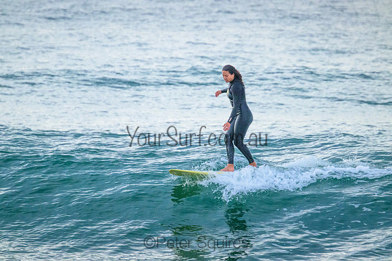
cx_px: 196
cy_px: 130
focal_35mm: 800
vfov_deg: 1.7
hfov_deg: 2.6
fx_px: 8713
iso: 10000
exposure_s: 1/1250
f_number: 11
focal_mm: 800
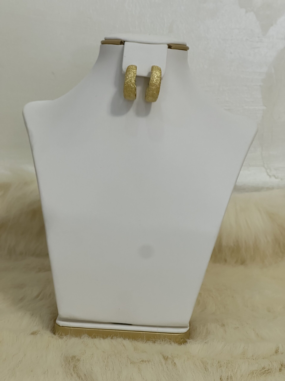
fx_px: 845
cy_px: 190
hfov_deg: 19.1
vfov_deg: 25.3
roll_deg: -3.3
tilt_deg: -7.5
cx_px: 142
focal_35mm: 77
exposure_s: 1/99
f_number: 2.8
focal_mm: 9
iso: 200
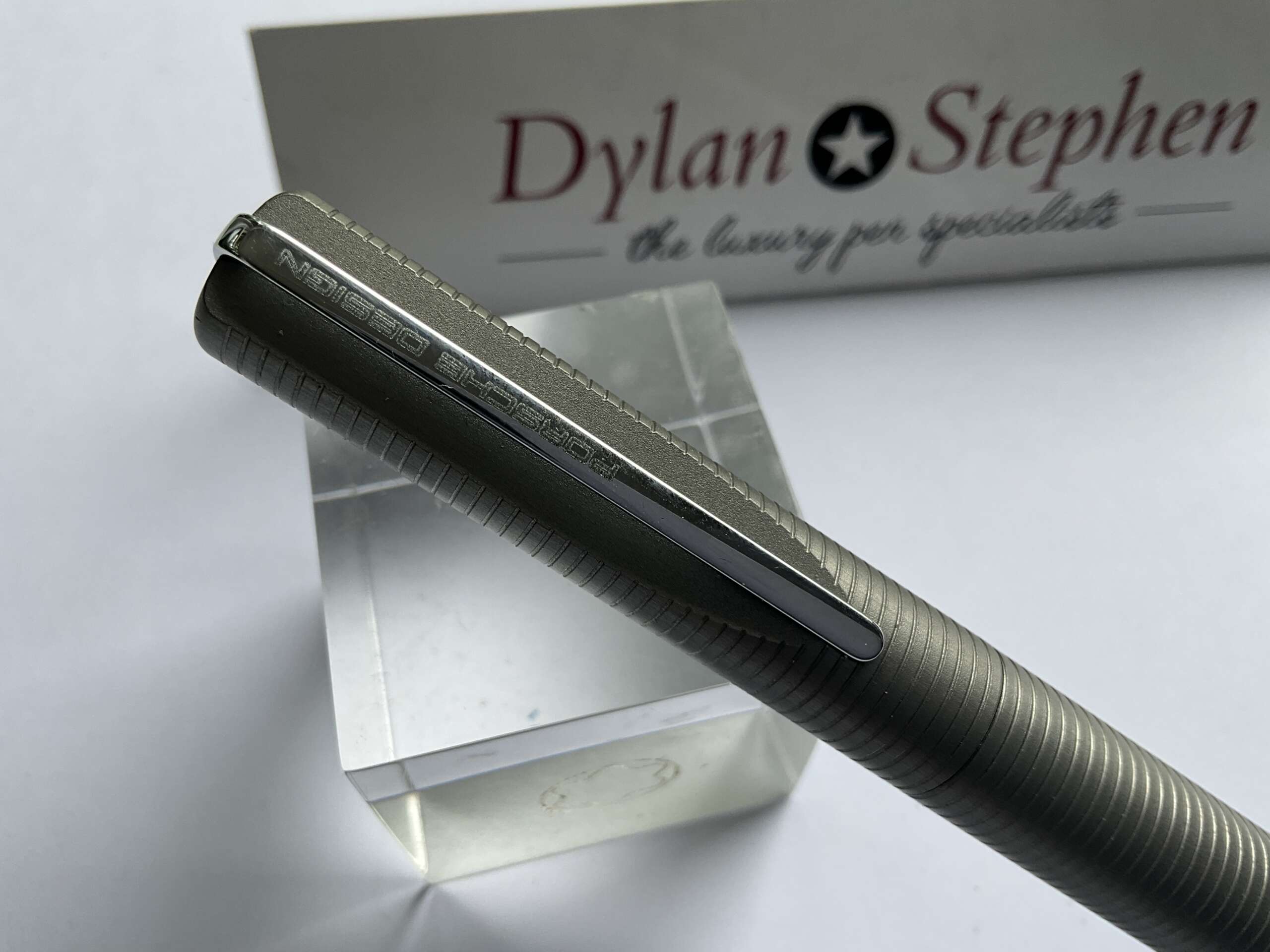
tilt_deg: -59.3
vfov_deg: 48.2
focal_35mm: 29
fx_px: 1064
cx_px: 635
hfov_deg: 61.7
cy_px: 476
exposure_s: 1/146
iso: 20
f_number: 1.8
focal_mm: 3
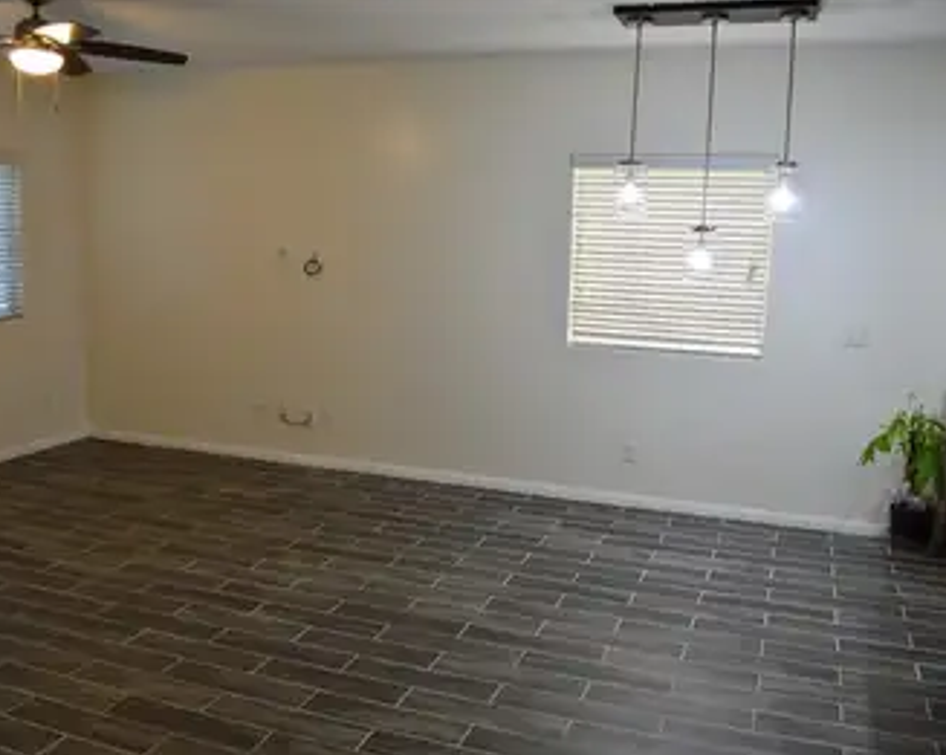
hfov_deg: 57.2
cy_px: 376
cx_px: 463
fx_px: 867
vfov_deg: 47.1
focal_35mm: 31
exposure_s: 1/20
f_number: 6.3
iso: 400
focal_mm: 18
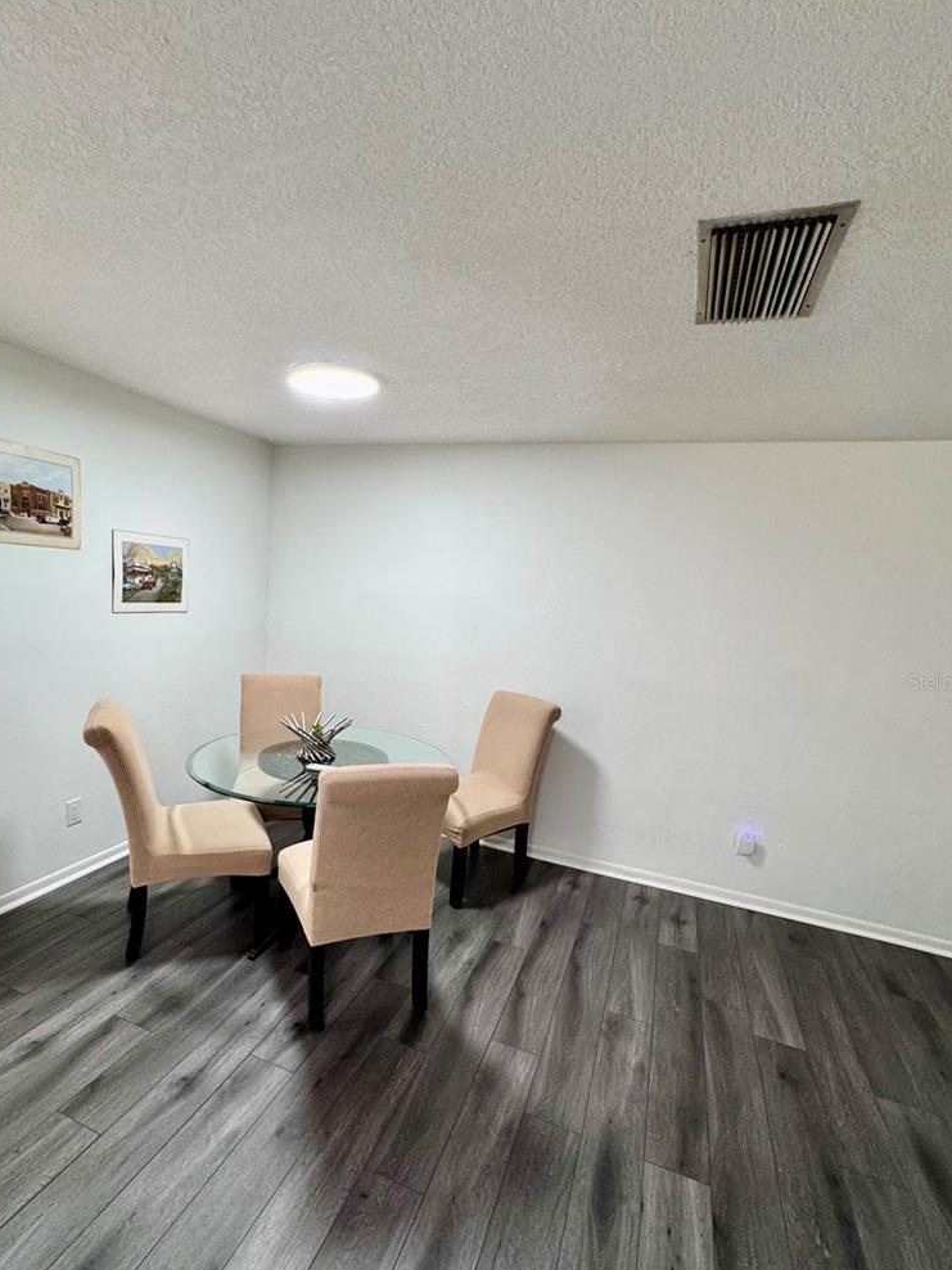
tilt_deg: -9.6
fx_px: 623
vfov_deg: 90.9
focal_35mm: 17
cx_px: 421
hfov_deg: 74.5
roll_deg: -4.1
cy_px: 681
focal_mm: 2.22
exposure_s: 1/60
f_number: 2.2
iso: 200
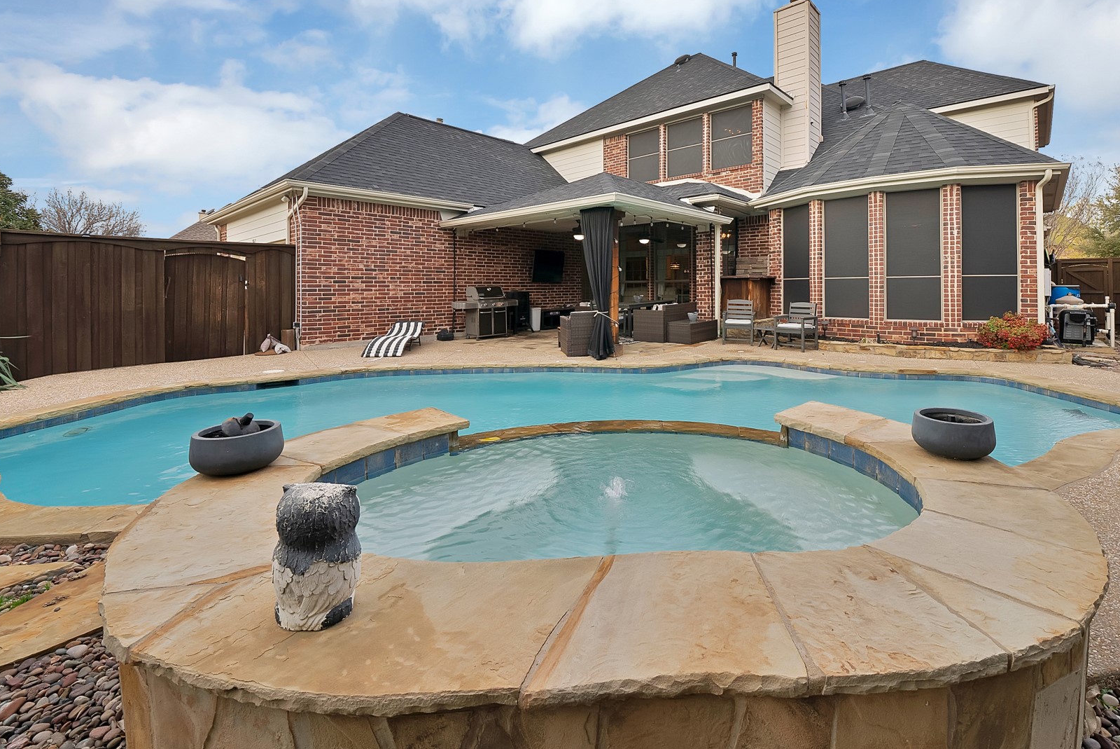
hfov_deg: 99.9
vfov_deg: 76.1
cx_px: 622
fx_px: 467
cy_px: 282
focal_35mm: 15
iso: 640
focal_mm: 12
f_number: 9
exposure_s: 1/80
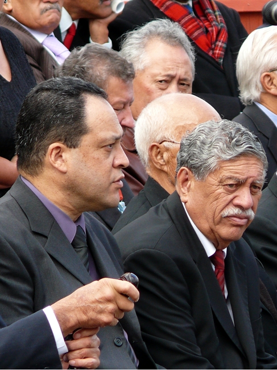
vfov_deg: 4.0
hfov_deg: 3.0
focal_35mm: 497
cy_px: 185
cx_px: 138
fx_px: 5306
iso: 100
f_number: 4
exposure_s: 1/160
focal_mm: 73.8
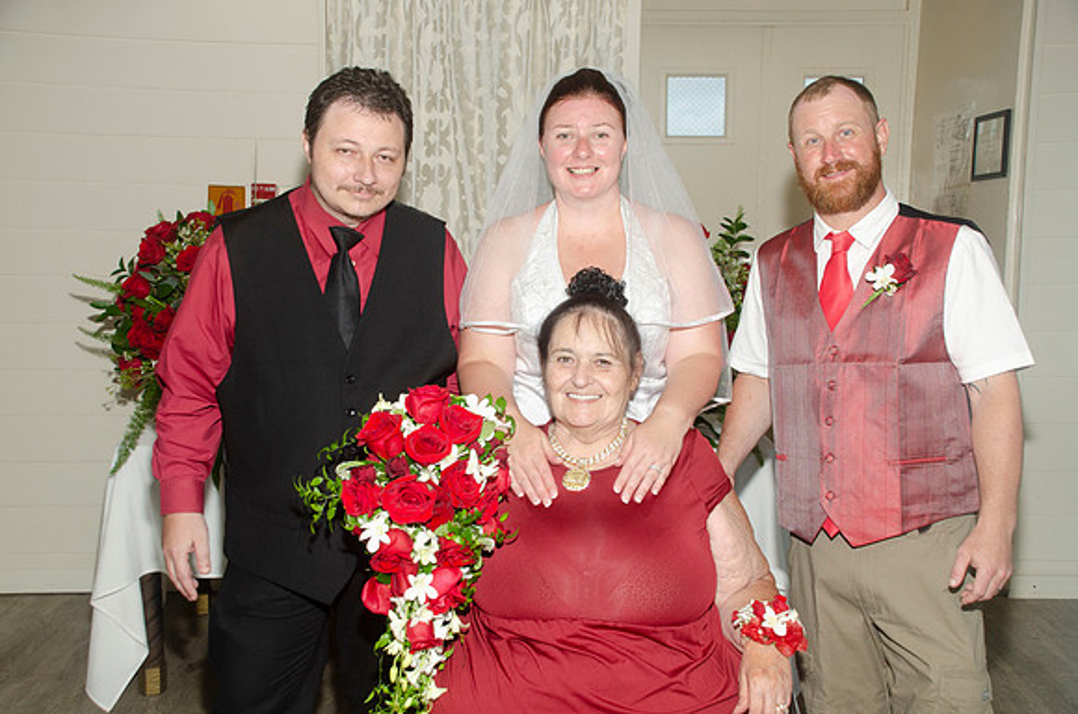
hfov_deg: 46.5
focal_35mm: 42
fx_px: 1255
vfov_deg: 31.7
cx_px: 539
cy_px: 357
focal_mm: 28
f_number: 6.3
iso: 400
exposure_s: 1/250
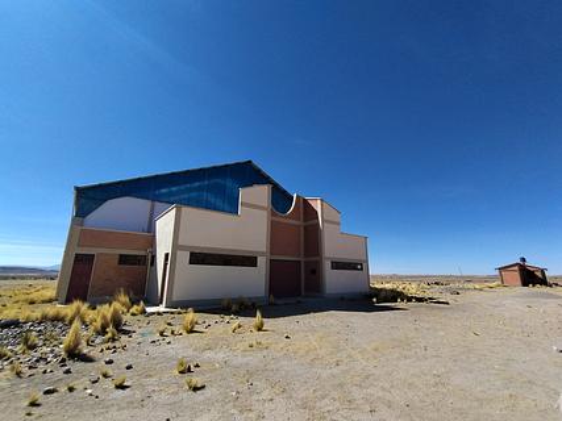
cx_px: 281
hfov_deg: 94.5
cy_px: 210
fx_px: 260
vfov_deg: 78.1
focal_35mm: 16
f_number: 2.2
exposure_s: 1/1729
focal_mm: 1.66
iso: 102
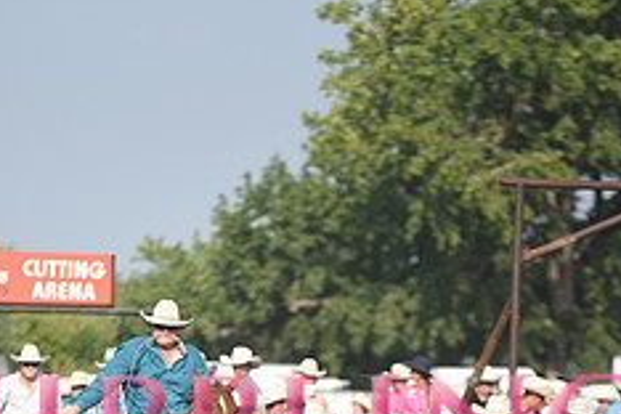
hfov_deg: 4.2
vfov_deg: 2.8
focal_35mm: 495
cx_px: 167
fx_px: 8538
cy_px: 495
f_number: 2.8
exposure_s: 1/3200
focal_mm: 200
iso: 320
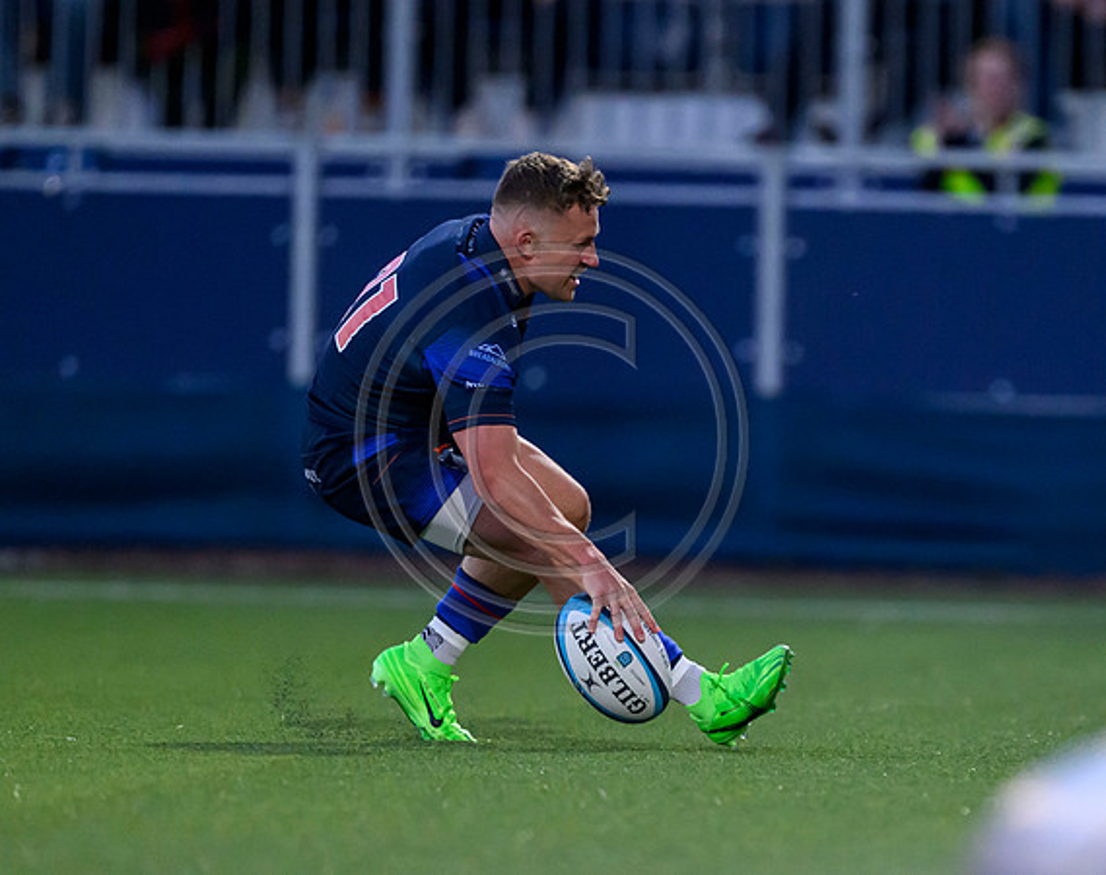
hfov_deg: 2.5
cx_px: 814
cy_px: 567
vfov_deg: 2.0
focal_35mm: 763
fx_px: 24857
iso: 5000
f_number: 2.8
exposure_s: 1/1000
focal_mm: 400
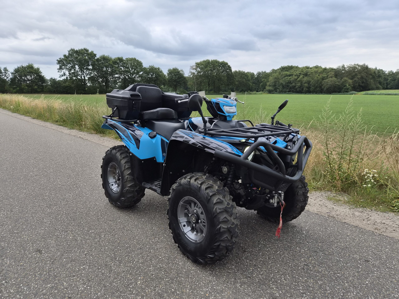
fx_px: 265
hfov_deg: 73.9
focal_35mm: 23
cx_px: 200
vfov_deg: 58.9
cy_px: 150
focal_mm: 5.4
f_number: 1.8
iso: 80
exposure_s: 1/940
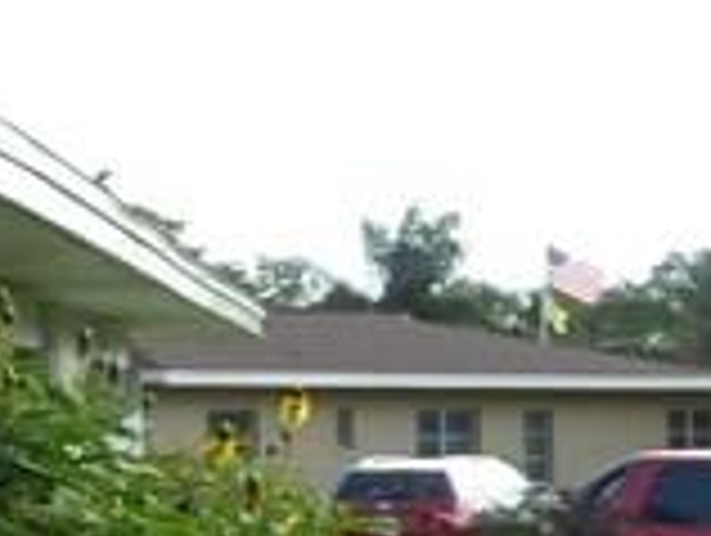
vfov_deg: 9.2
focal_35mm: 162
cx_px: -1462
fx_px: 3332
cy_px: 374
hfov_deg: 9.4
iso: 80
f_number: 4
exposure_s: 1/200
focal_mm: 4.1
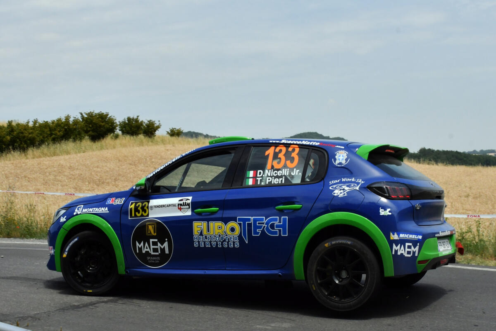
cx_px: 248
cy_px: 166
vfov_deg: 34.2
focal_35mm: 39
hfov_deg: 49.6
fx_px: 537
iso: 800
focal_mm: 26
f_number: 16
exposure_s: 1/1000
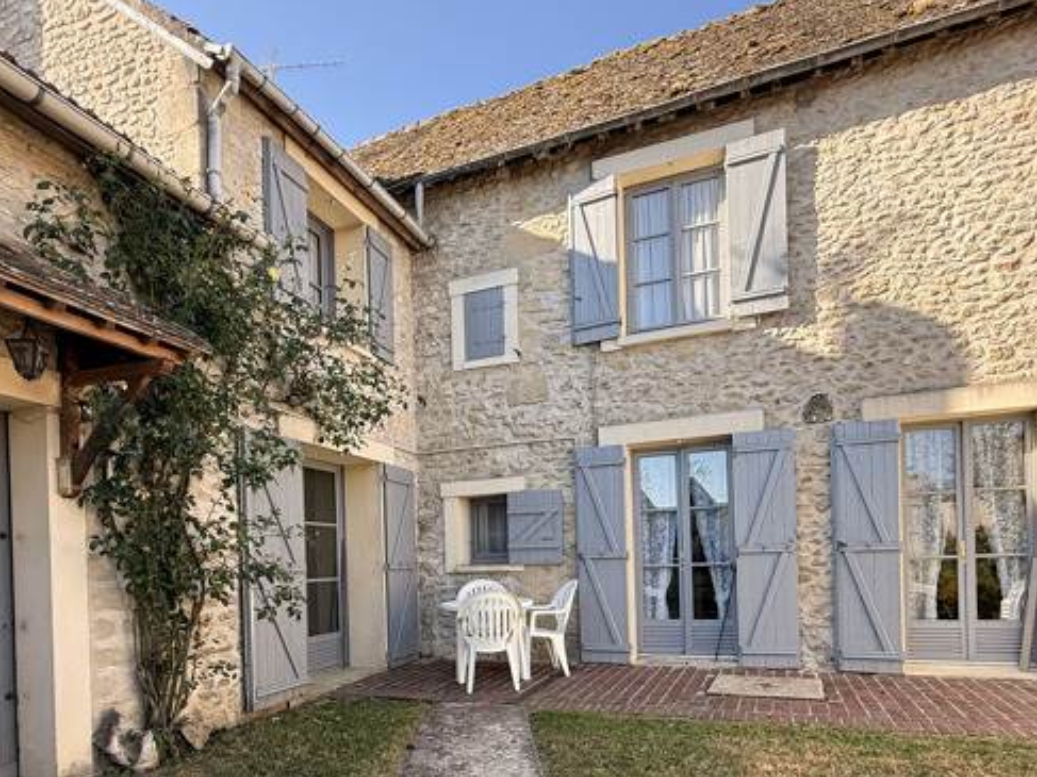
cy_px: 566
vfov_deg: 56.4
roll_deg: +1.2
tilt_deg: -0.3
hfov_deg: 73.9
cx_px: 490
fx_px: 689
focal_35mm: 23
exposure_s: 1/349
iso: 50
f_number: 2.2
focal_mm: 2.22
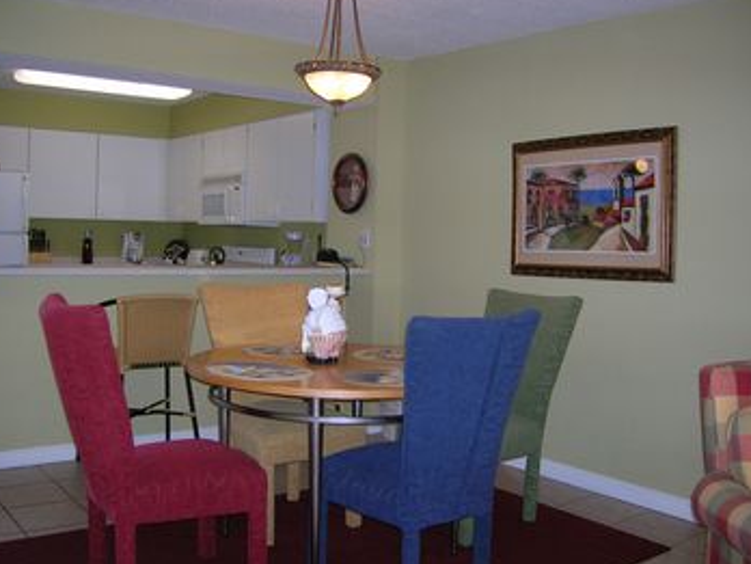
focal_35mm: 36
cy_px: 283
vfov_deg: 39.7
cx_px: 363
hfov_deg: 51.3
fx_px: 781
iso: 112
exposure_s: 1/60.1
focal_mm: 5.7
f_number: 2.9
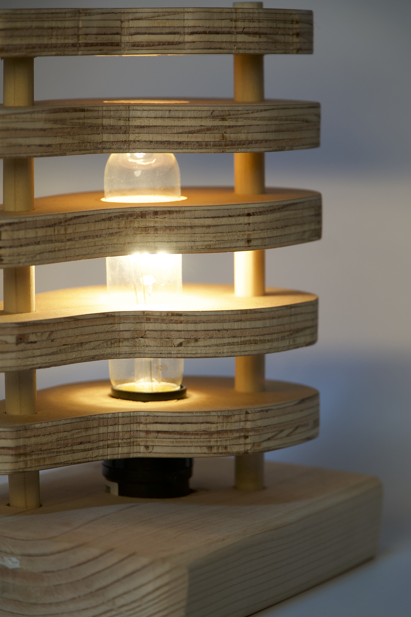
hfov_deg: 11.9
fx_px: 1969
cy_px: 308
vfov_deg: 17.8
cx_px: 206
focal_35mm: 115
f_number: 4
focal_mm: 77
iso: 500
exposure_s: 1/160
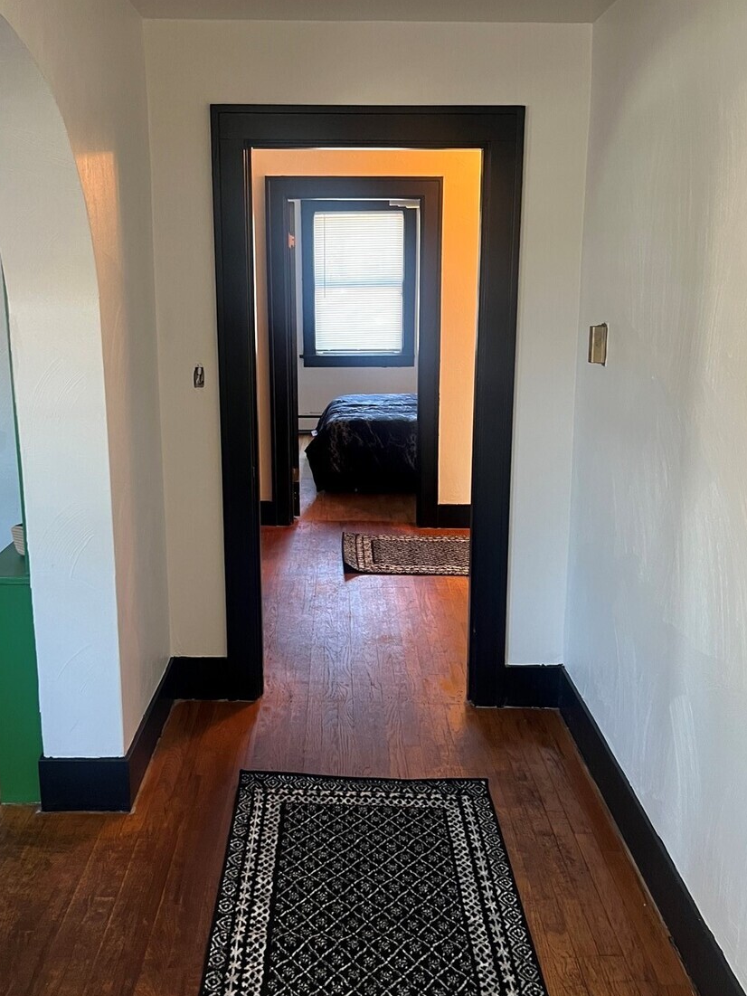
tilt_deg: -10.7
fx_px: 978
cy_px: 472
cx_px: 329
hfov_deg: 41.7
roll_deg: +0.2
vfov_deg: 53.9
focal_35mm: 34
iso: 160
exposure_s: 1/60
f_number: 1.5
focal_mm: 5.7
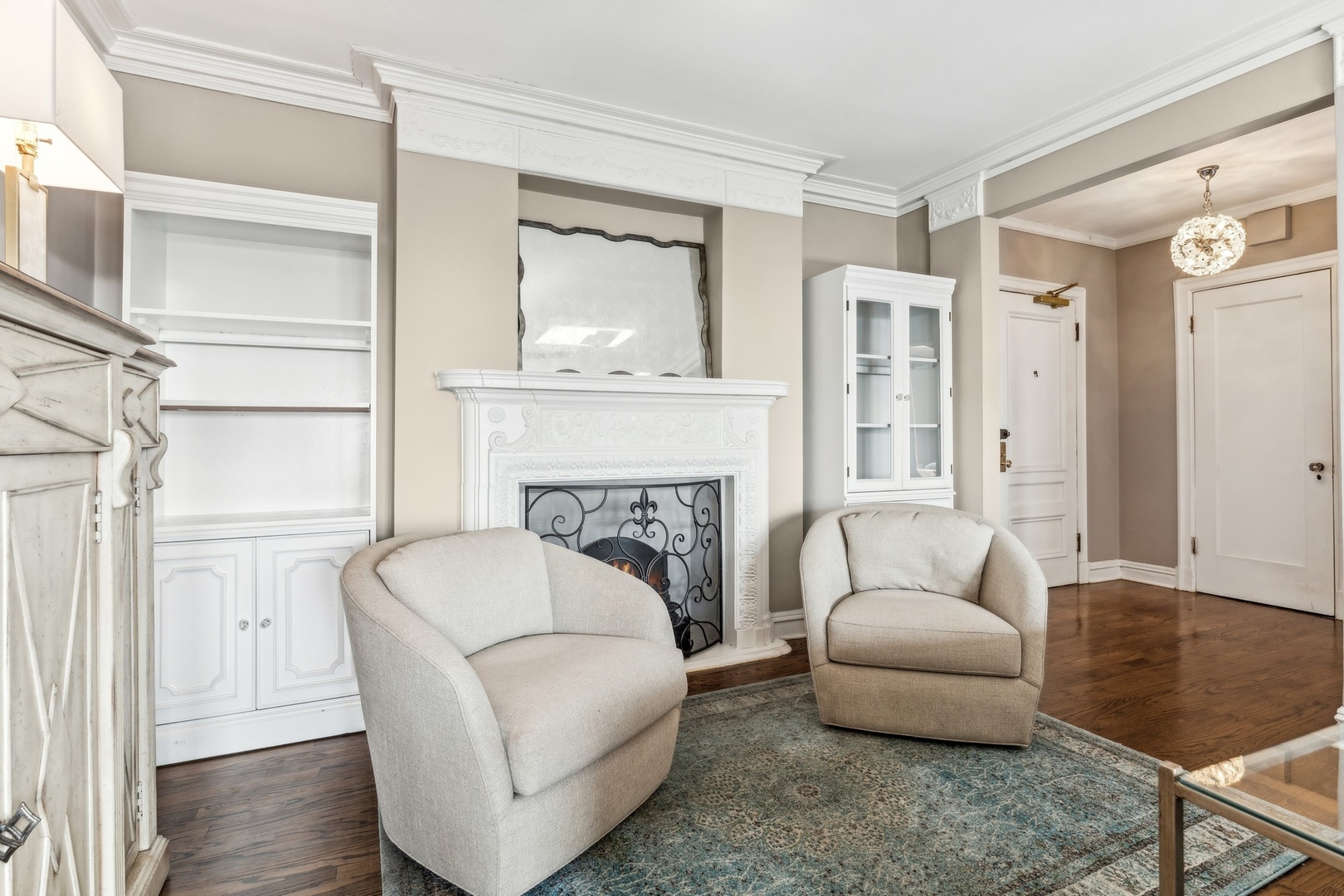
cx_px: 672
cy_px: 448
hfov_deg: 93.3
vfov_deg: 70.4
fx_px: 635
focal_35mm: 17
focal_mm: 17
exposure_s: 1/10
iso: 320
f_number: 9
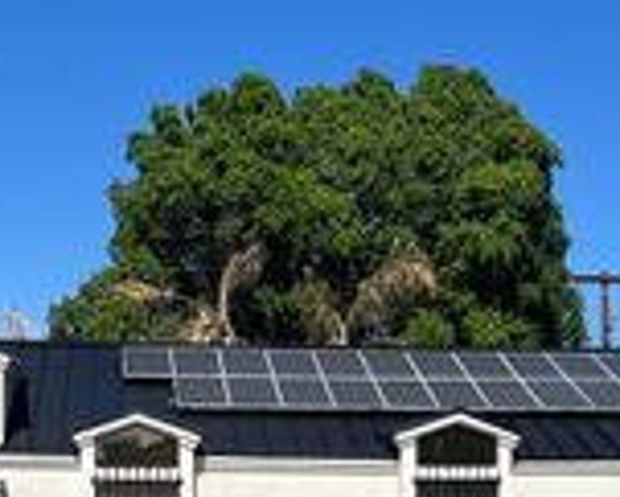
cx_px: 275
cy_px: 552
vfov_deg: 17.6
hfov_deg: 22.7
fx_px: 1542
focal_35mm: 84
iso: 50
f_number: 1.5
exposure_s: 1/6211
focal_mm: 5.7
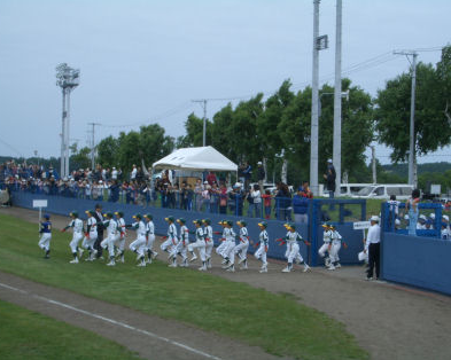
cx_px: 234
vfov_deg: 23.5
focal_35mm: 65
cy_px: 179
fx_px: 867
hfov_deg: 29.1
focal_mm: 10.2
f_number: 5.6
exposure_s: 1/500
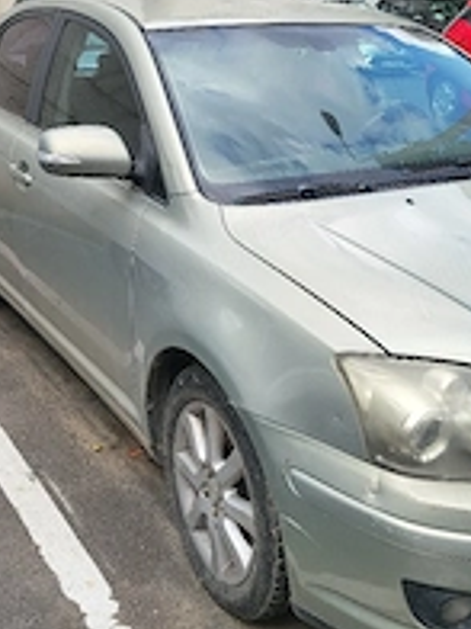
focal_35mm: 49
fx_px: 889
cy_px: 270
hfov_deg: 29.4
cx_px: 327
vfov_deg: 38.8
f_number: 1.8
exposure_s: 1/833
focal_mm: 5
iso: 40
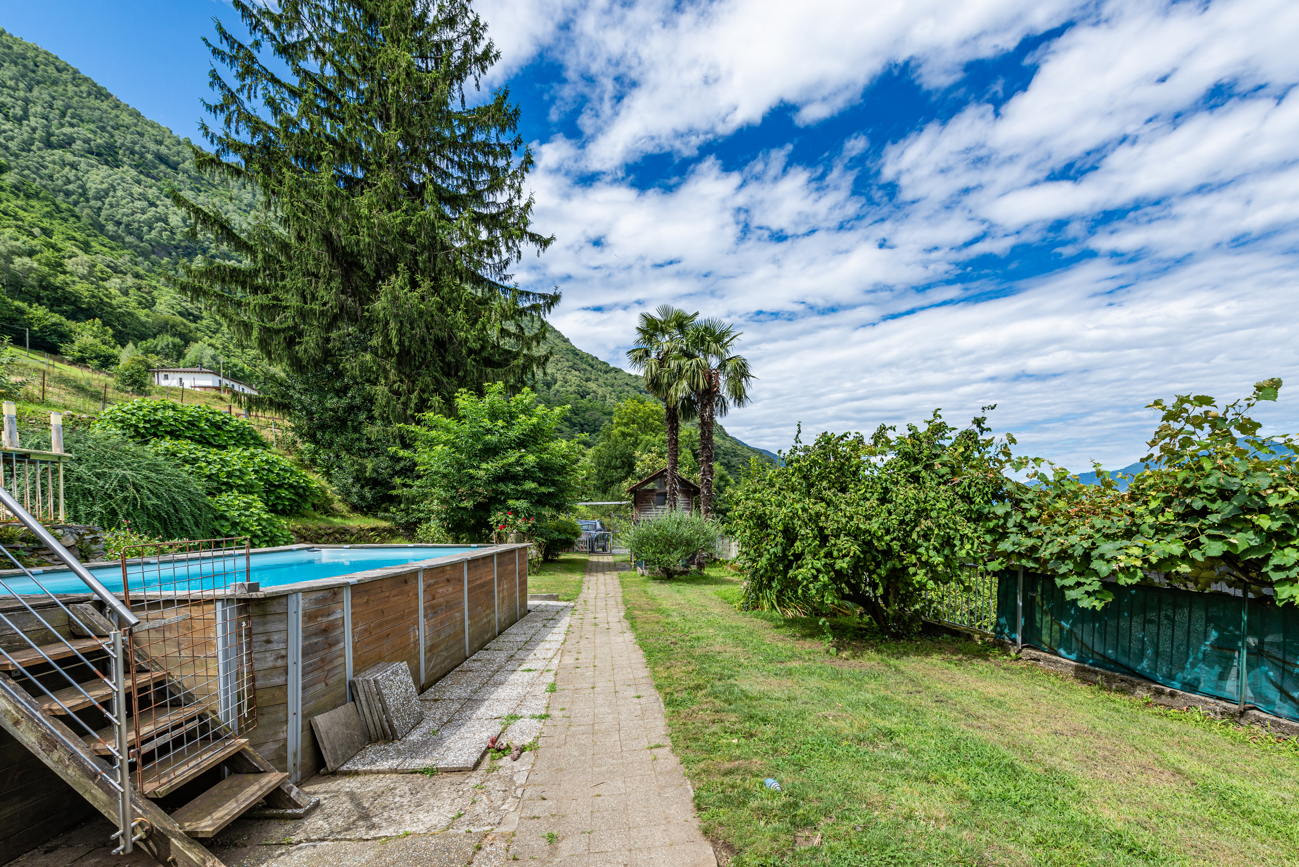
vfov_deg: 77.4
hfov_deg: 100.4
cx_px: 656
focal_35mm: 15
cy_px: 438
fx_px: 541
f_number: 9
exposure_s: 1/250
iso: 100
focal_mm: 14
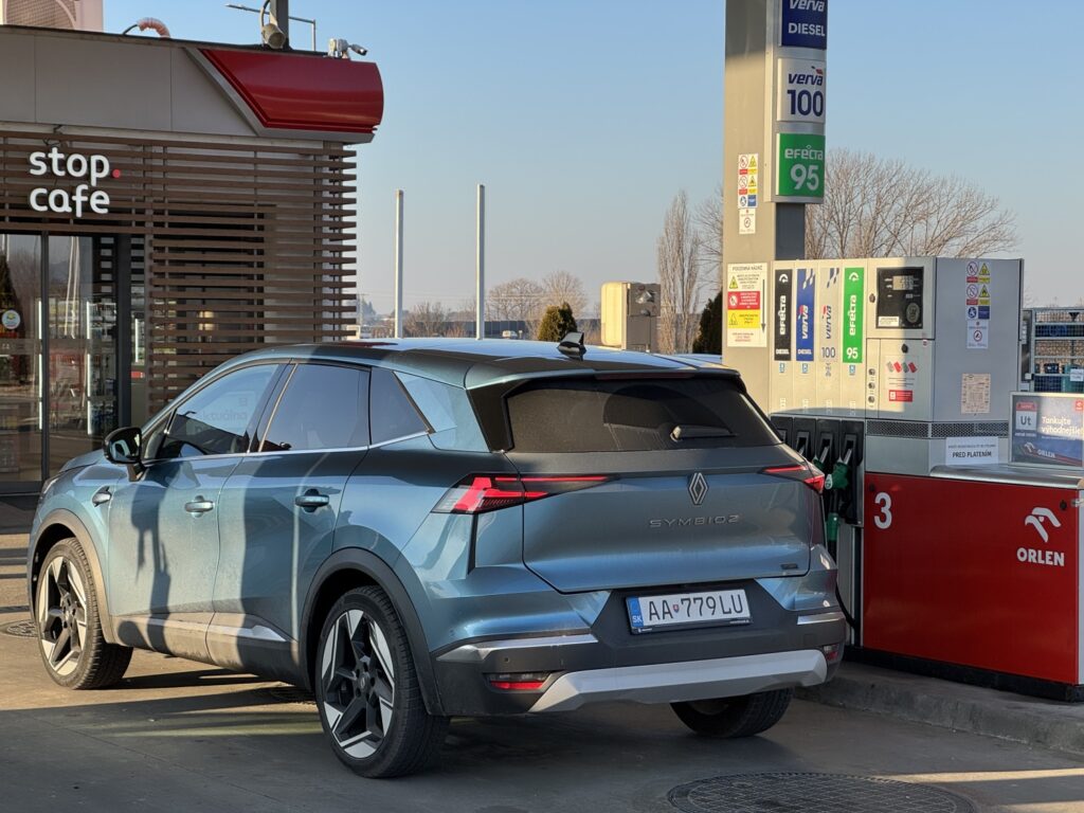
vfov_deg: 19.1
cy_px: 406
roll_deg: -0.5
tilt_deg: -1.5
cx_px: 542
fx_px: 2411
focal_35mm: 77
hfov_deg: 25.3
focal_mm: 9
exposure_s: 1/291
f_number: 2.8
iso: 25
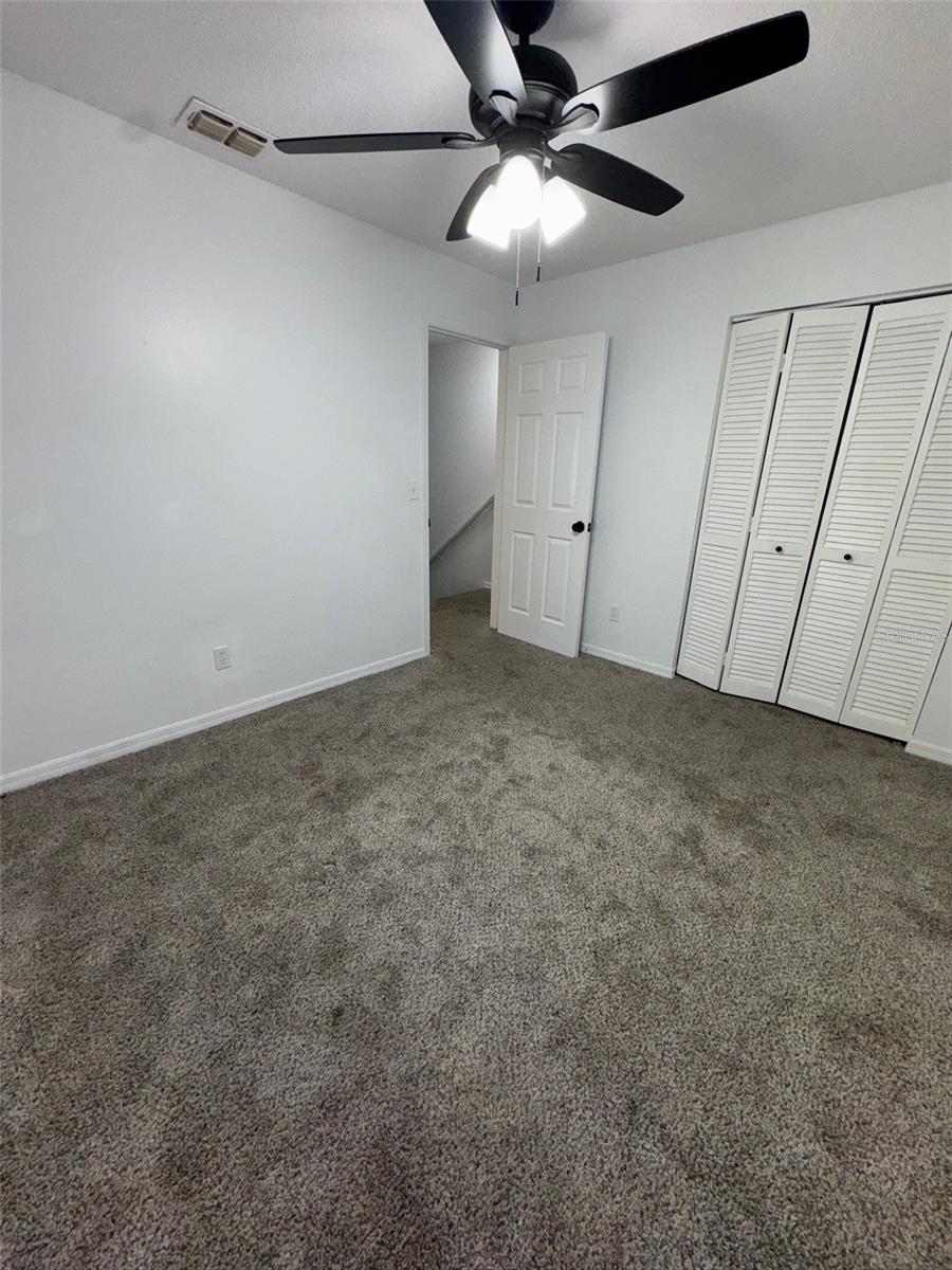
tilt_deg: -18.5
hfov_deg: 85.7
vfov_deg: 102.1
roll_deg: -0.6
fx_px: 513
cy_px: 635
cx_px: 476
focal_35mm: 14
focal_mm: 2.22
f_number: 2.2
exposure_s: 1/117
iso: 80
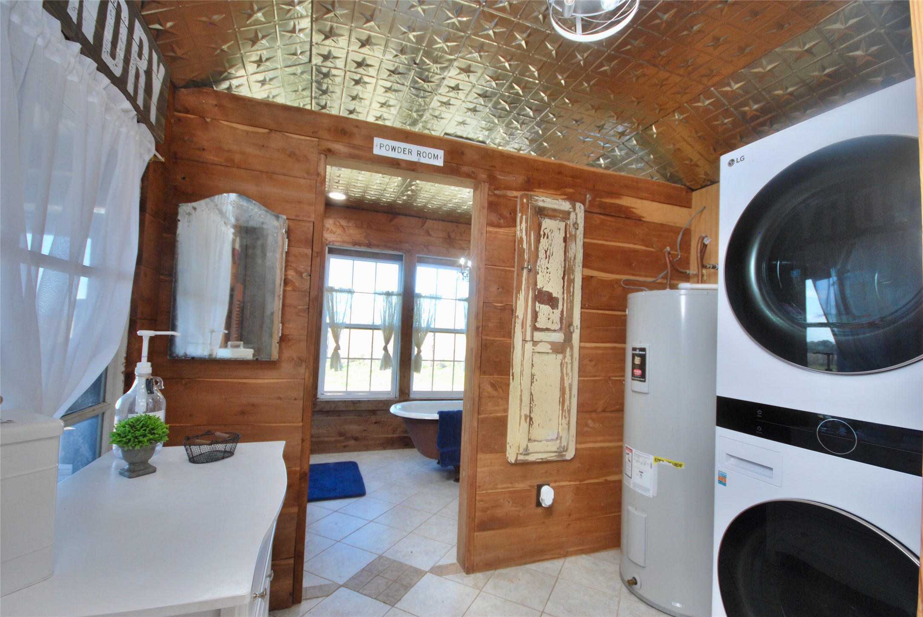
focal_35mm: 15
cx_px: 462
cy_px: 308
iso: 200
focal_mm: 10
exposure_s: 1/80
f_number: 5
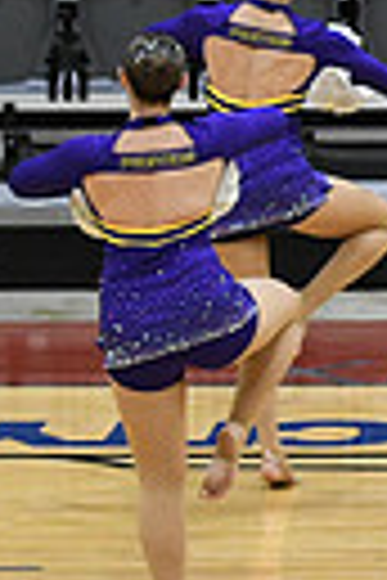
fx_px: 7594
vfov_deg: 4.4
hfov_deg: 2.9
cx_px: 1210
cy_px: 317
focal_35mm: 471
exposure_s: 1/400
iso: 3200
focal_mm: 70
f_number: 2.8
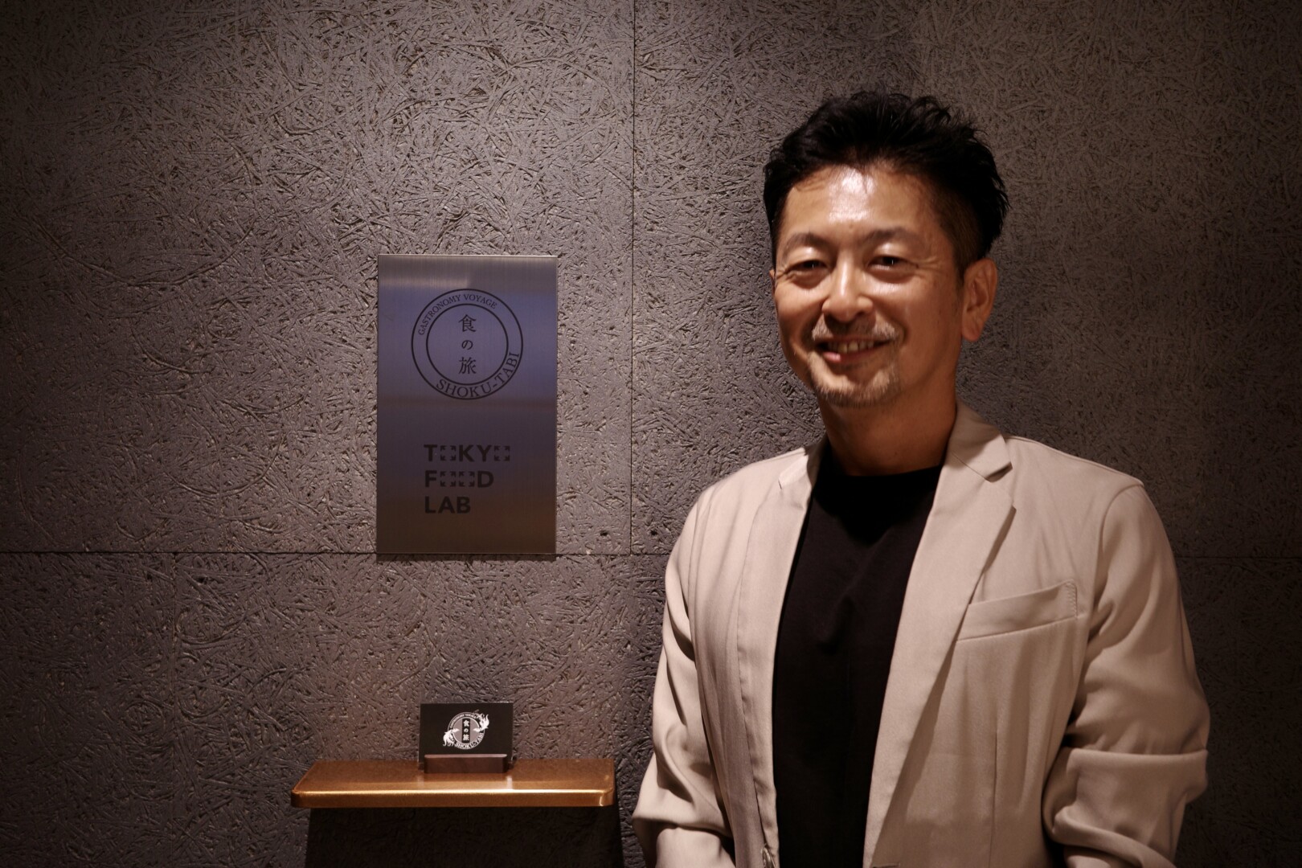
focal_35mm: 40
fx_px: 1447
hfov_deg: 48.5
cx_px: 651
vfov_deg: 33.4
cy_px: 434
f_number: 2.8
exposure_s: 1/40
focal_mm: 26
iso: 320
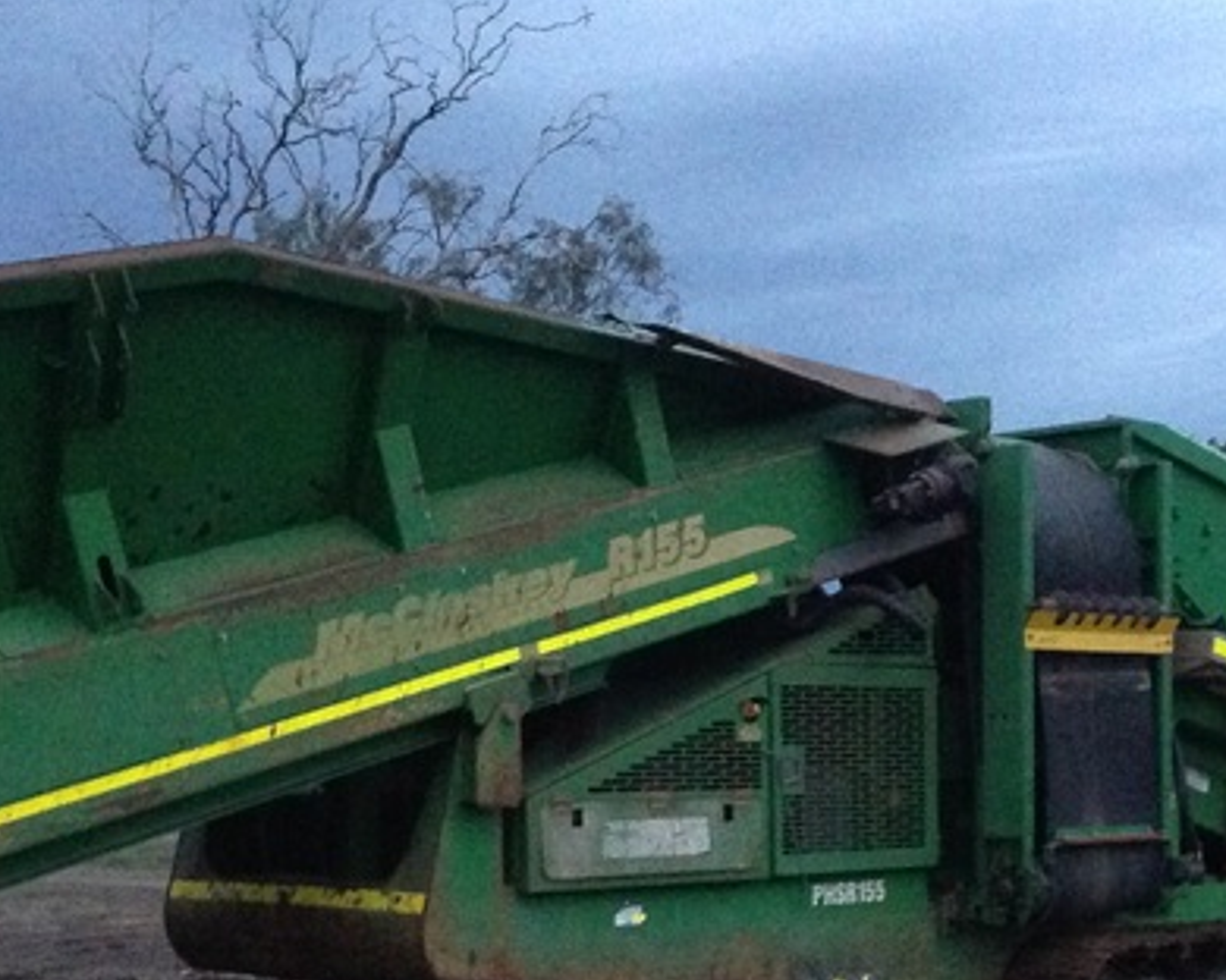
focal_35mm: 70
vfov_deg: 21.5
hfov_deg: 27.0
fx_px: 2540
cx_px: 776
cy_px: 829
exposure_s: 1/15
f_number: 2.4
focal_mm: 4.28
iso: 800
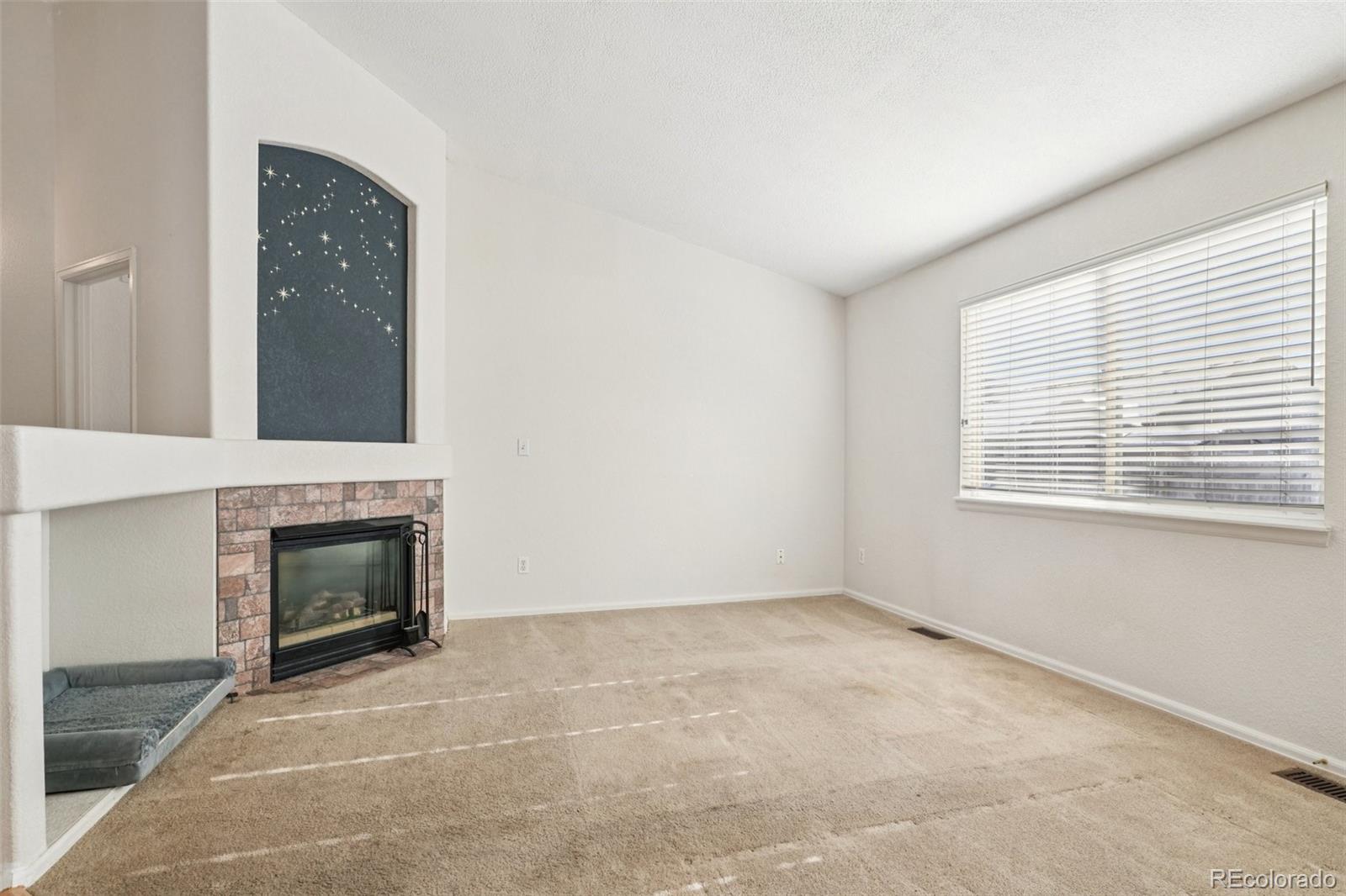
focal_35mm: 16
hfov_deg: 95.0
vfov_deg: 72.0
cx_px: 673
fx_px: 617
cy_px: 448
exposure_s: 1/60
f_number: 8
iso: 100
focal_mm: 11
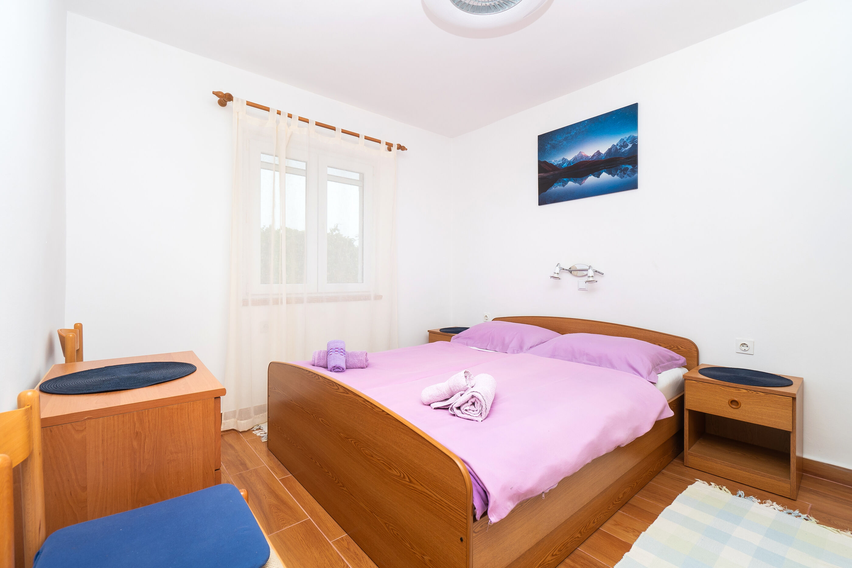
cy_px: 284
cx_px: 426
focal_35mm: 15
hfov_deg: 100.4
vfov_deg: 77.3
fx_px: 355
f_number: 8
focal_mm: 10
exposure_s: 1/200
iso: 160
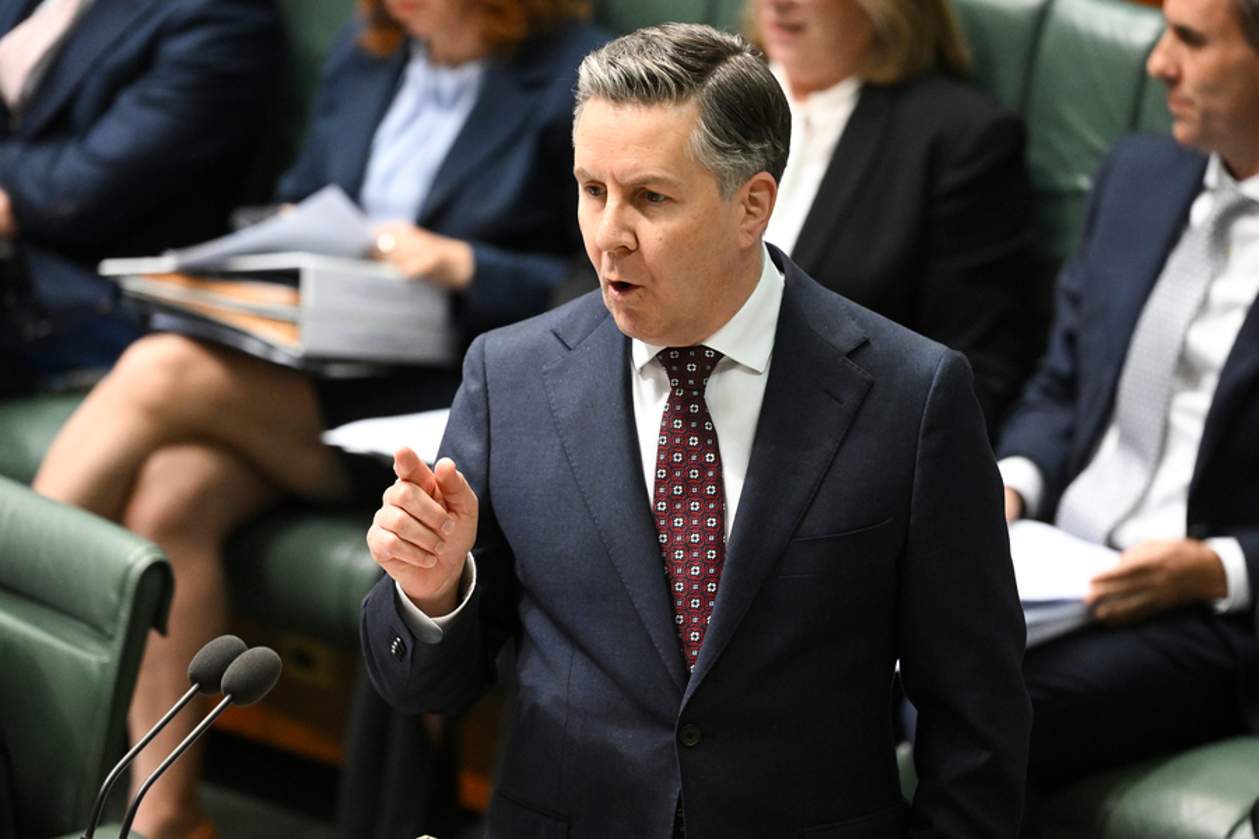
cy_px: 420
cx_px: 630
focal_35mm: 260
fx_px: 9092
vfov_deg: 5.3
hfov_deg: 7.9
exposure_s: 1/250
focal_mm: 260
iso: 5000
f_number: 4
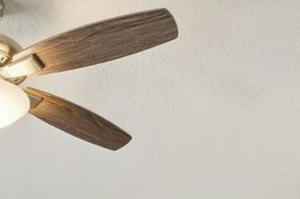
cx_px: 95
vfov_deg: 14.8
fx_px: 616
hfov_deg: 27.2
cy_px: 406
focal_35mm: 74
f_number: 8
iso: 400
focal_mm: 16
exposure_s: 1/13
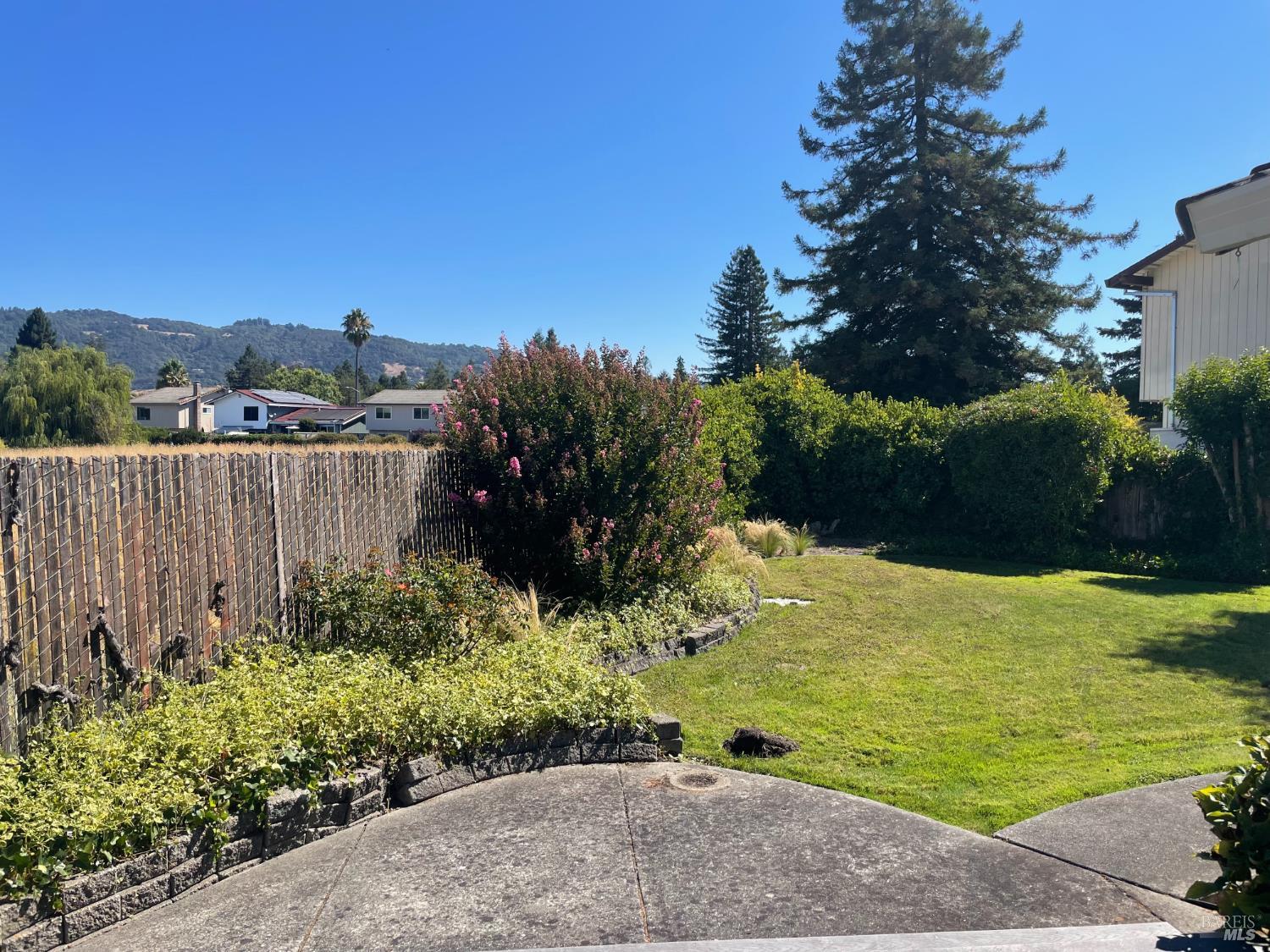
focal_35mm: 26
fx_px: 954
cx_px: 635
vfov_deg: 53.1
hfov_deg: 67.3
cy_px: 476
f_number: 1.6
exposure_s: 1/2618
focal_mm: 4.2
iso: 32
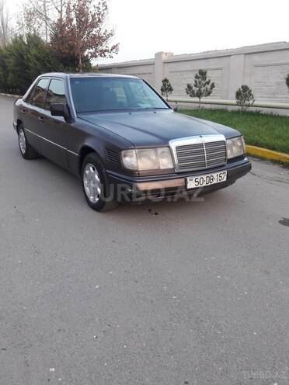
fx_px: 312
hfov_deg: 49.7
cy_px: 192
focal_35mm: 28
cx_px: 144
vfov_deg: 63.4
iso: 40
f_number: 1.9
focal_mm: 3.7
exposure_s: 1/50
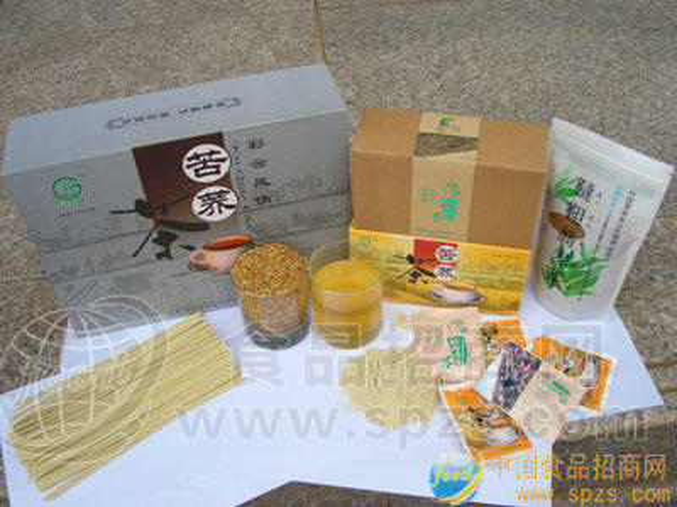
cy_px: 254
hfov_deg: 52.6
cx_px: 338
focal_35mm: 35
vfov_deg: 40.7
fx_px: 685
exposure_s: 1/160
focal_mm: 5.8
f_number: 4.3
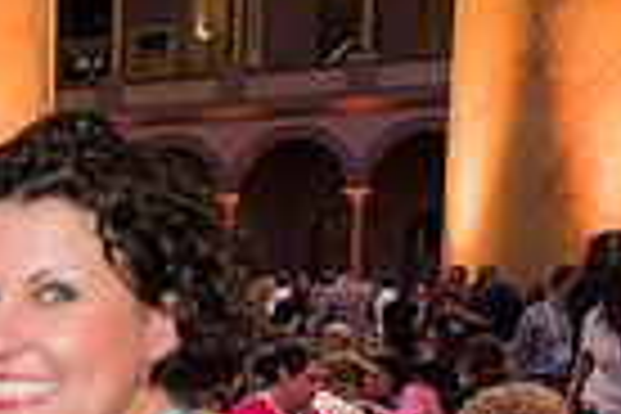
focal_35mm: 110
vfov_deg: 12.0
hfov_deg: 15.8
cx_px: -508
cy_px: 594
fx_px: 1897
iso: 800
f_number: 4
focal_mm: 25
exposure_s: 1/80
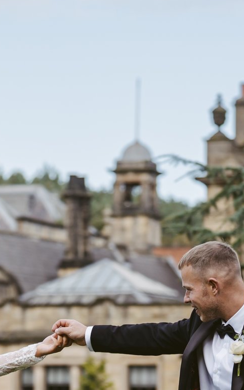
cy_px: 361
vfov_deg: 7.7
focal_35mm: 273
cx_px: -8
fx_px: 2906
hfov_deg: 4.8
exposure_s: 1/1000
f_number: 2.8
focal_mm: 80
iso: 100
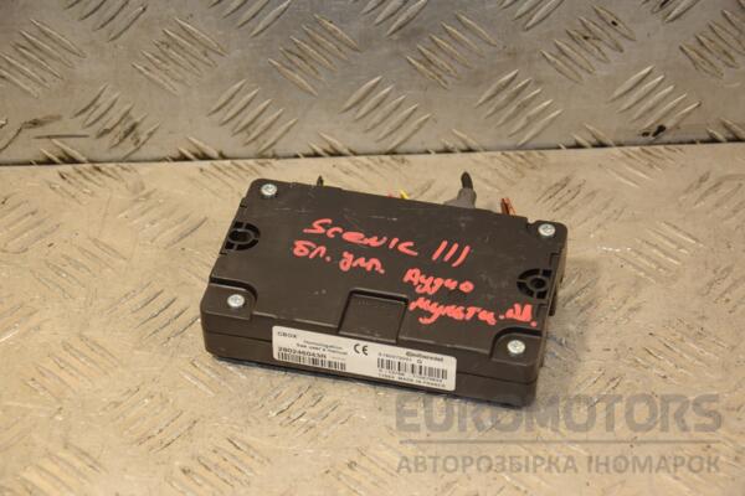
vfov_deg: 13.8
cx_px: 372
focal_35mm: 99
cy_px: 248
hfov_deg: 20.6
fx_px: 2049
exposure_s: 1/200
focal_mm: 66
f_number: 5.3
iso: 800
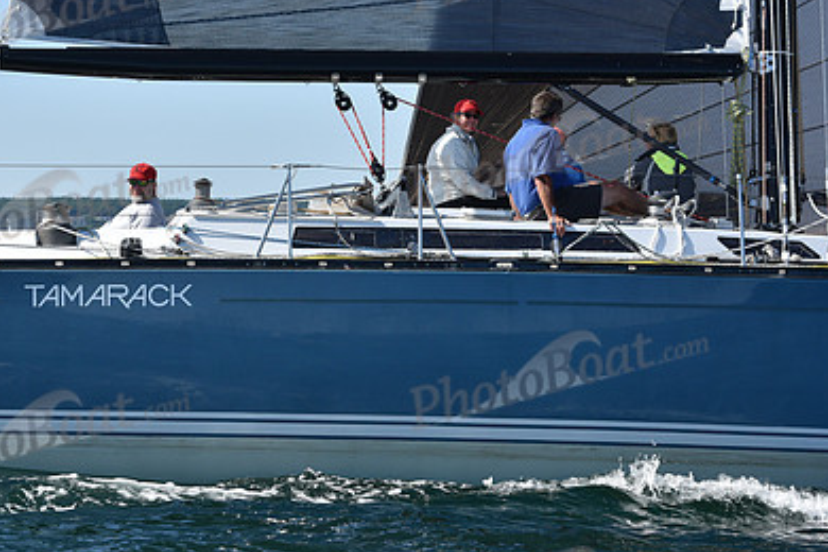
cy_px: 294
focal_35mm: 134
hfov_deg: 15.3
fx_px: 3082
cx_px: 301
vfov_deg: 10.2
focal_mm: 90
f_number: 6.3
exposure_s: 1/1250
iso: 250
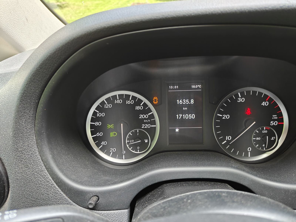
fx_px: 205
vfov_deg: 56.8
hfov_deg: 71.6
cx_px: 148
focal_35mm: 24
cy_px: 111
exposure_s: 1/100
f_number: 1.8
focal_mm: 5.59
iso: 320
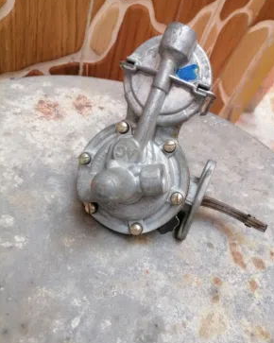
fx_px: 284
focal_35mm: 28
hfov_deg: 51.5
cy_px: 168
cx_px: 140
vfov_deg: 62.2
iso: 125
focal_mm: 5.4
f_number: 1.8
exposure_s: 1/33.3
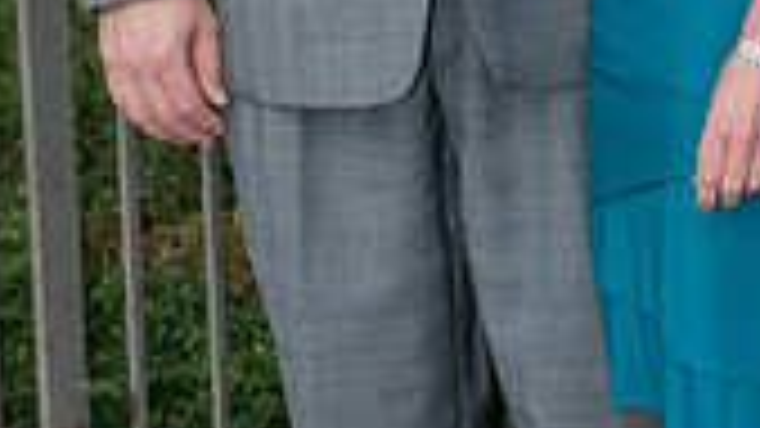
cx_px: 474
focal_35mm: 240
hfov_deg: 9.0
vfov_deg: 4.9
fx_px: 4836
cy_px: -505
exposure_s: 1/125
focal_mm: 86
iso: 400
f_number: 4
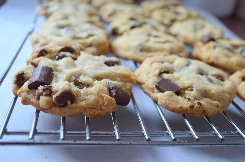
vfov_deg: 31.8
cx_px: 122
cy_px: 81
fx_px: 285
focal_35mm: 42
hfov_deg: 46.4
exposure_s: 1/15
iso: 640
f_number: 4.5
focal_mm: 28
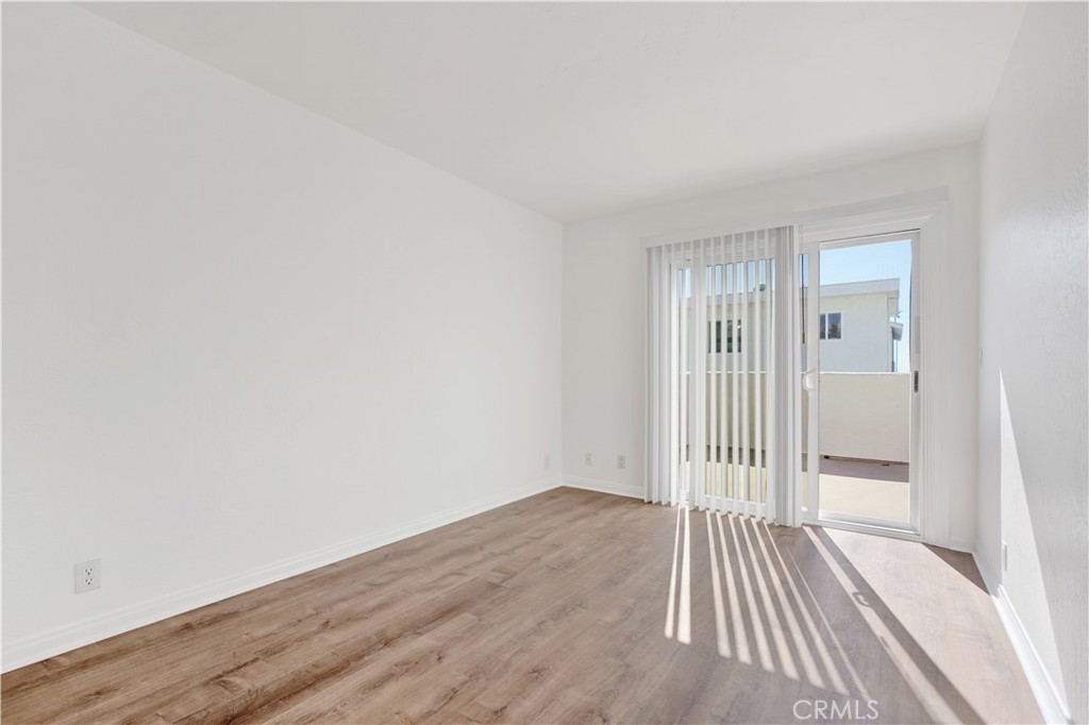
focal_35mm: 14
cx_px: 544
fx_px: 423
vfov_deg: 81.2
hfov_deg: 104.3
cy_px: 362
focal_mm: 14
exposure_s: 1/250
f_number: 4
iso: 320
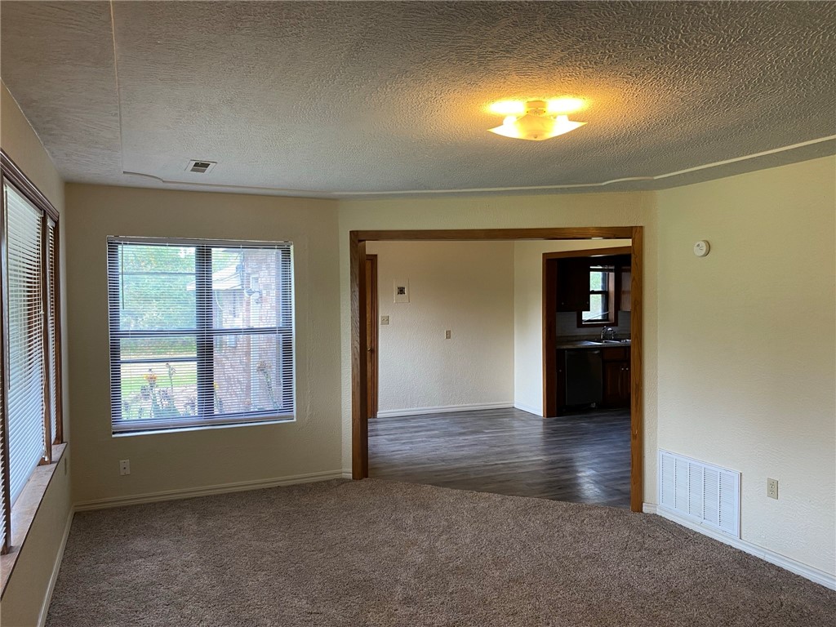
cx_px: 418
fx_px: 628
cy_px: 314
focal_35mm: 26
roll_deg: +0.7
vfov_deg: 53.1
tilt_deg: -1.7
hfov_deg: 67.3
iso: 80
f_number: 1.8
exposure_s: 1/60
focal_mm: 4.25
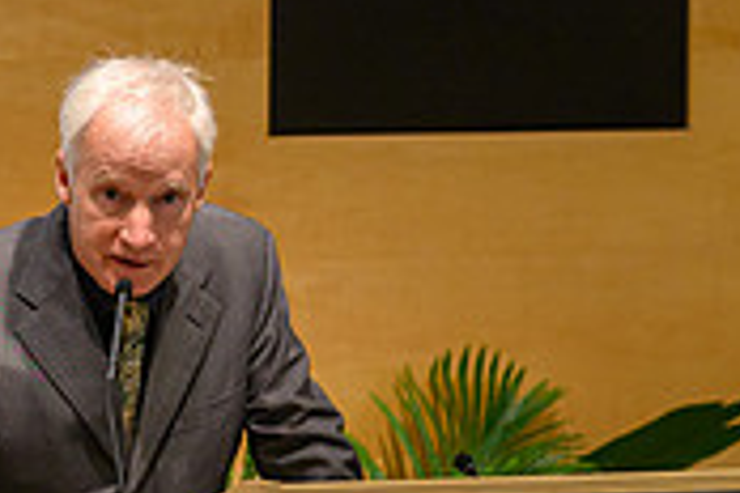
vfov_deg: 2.0
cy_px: 285
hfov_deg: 3.0
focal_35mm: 685
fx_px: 14079
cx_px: 55
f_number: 1.8
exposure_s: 1/125
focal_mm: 135
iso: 250
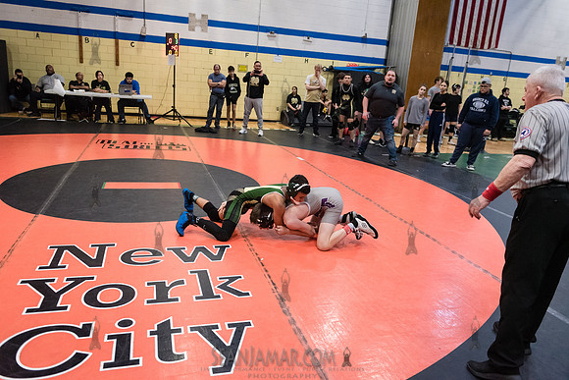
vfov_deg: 48.0
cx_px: 284
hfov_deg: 67.4
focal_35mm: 27
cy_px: 190
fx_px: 427
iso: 8000
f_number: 3.2
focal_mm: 27
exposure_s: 1/640
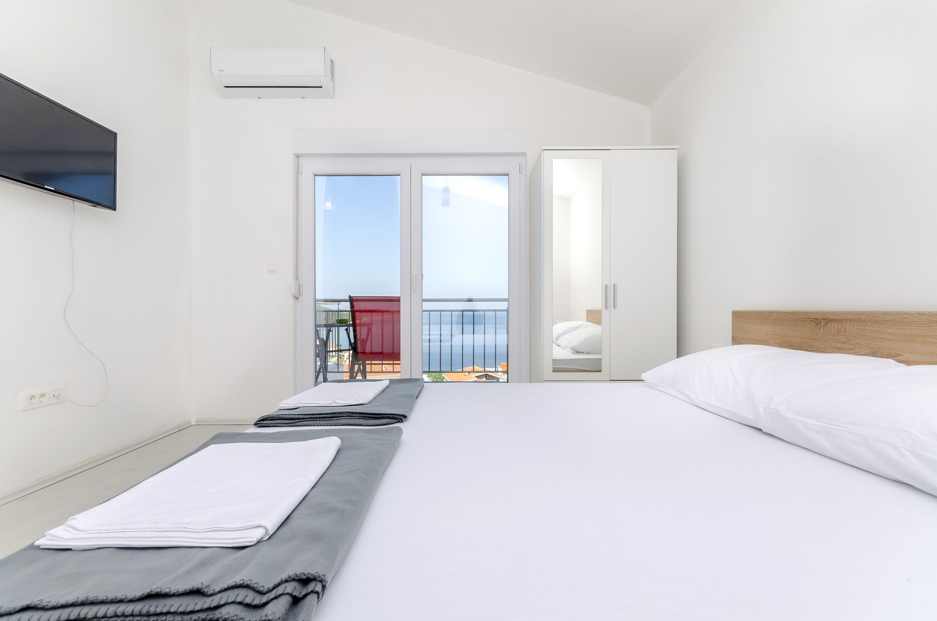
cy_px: 310
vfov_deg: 77.1
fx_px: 390
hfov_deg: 100.5
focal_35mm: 15
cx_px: 468
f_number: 11
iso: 250
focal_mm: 10
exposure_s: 1/160
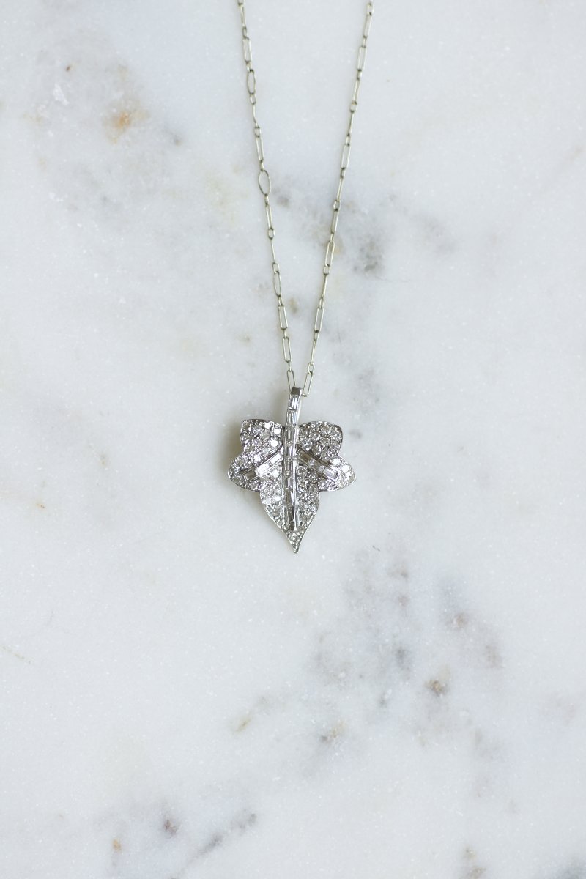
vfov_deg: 19.5
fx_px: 2564
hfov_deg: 13.0
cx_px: 293
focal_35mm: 105
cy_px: 440
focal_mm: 70
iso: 200
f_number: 3.2
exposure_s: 1/125
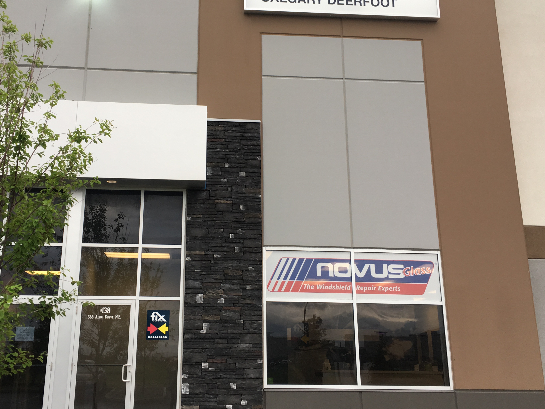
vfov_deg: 36.8
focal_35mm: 39
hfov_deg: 47.7
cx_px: 232
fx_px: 614
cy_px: 175
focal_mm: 4.15
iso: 32
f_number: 2.2
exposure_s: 1/120
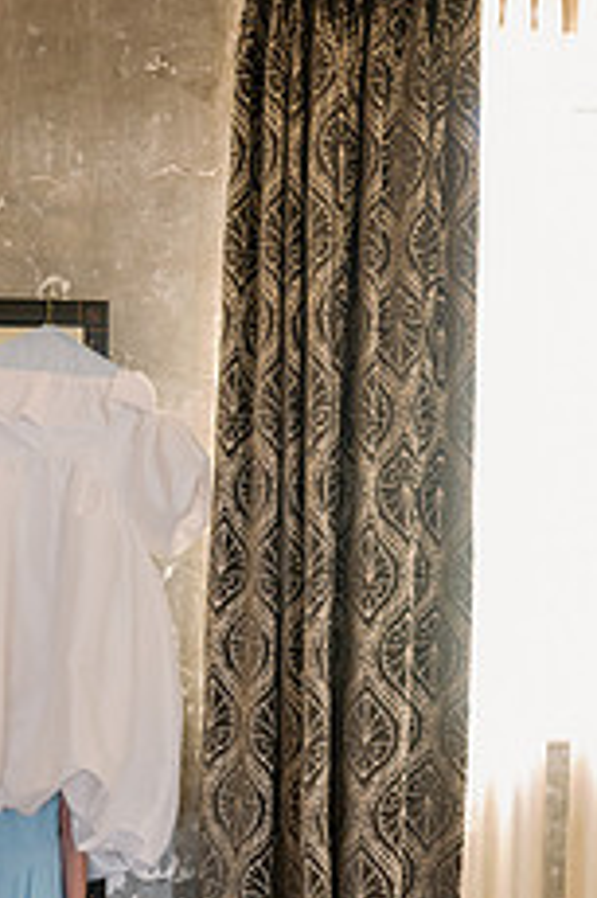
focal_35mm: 47
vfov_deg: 41.3
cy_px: 617
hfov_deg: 28.1
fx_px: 1171
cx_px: 133
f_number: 2.8
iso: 2500
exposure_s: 1/100
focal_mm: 24
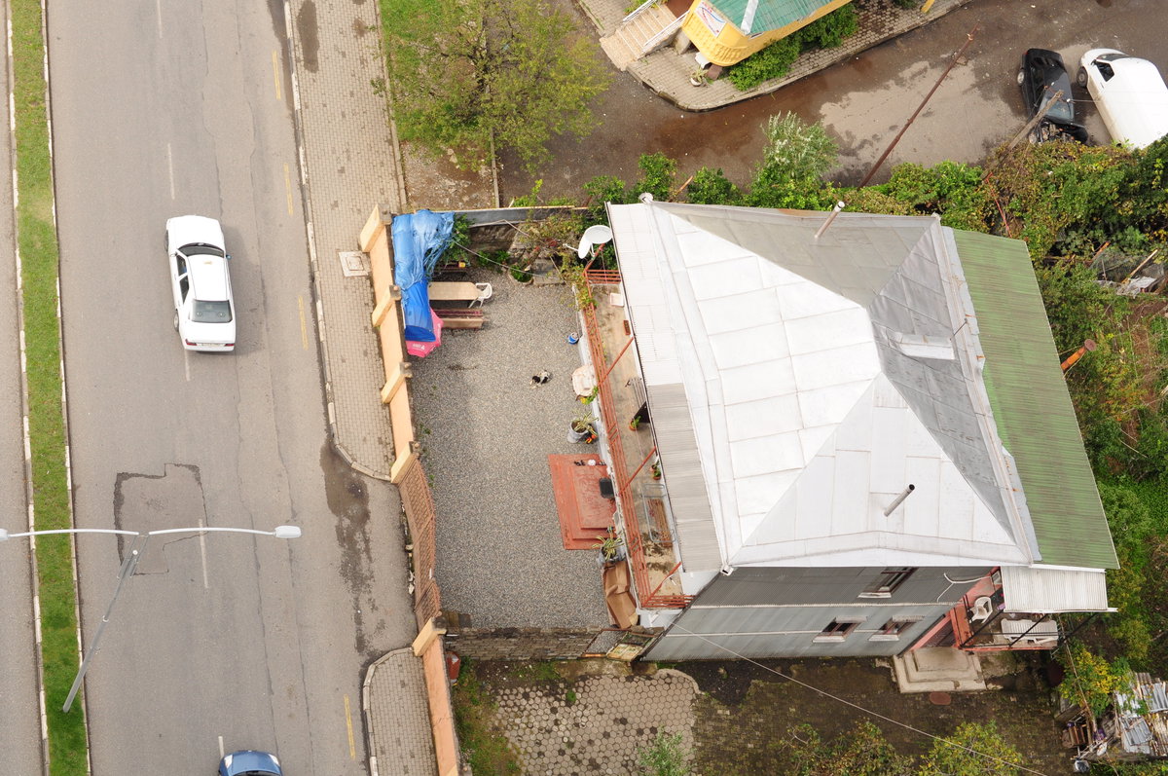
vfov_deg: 18.1
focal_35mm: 75
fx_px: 2430
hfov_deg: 27.0
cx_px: 584
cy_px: 388
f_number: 9
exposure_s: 1/320
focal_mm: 50
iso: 320
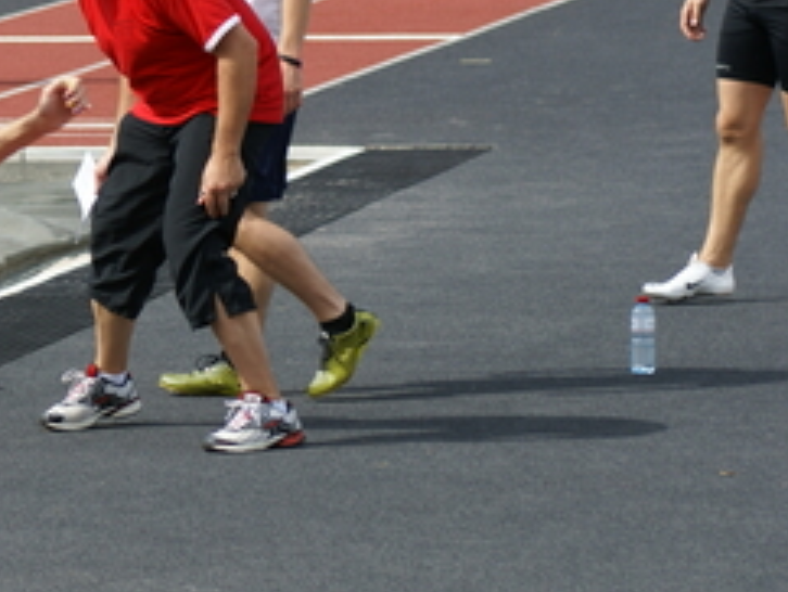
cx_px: -55
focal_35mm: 386
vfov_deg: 3.9
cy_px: 208
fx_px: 8796
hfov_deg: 5.1
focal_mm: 120
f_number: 5.6
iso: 100
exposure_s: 1/400
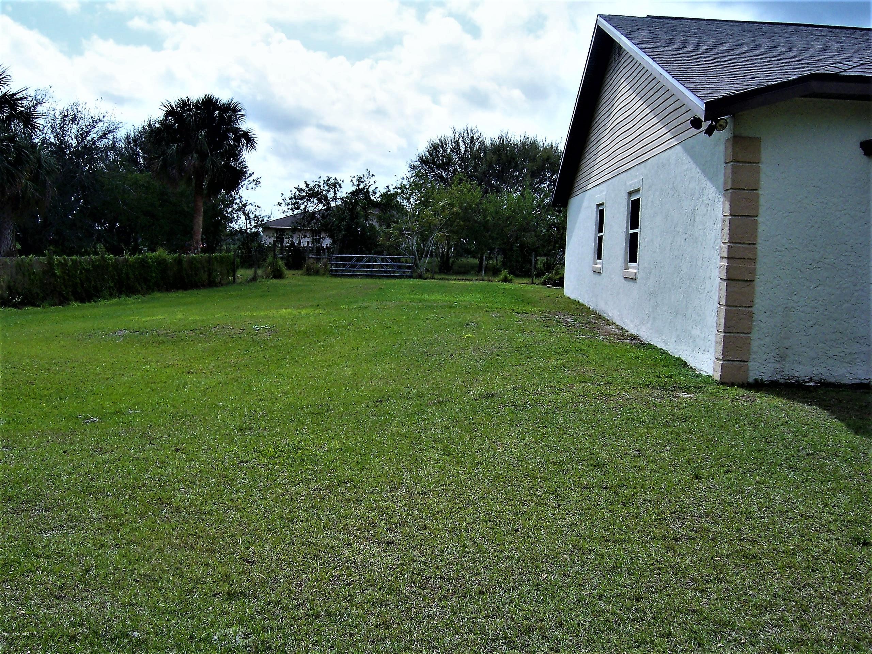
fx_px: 907
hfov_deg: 51.4
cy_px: 327
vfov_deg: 39.7
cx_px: 436
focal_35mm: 36
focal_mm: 6
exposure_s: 1/750
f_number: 4.8
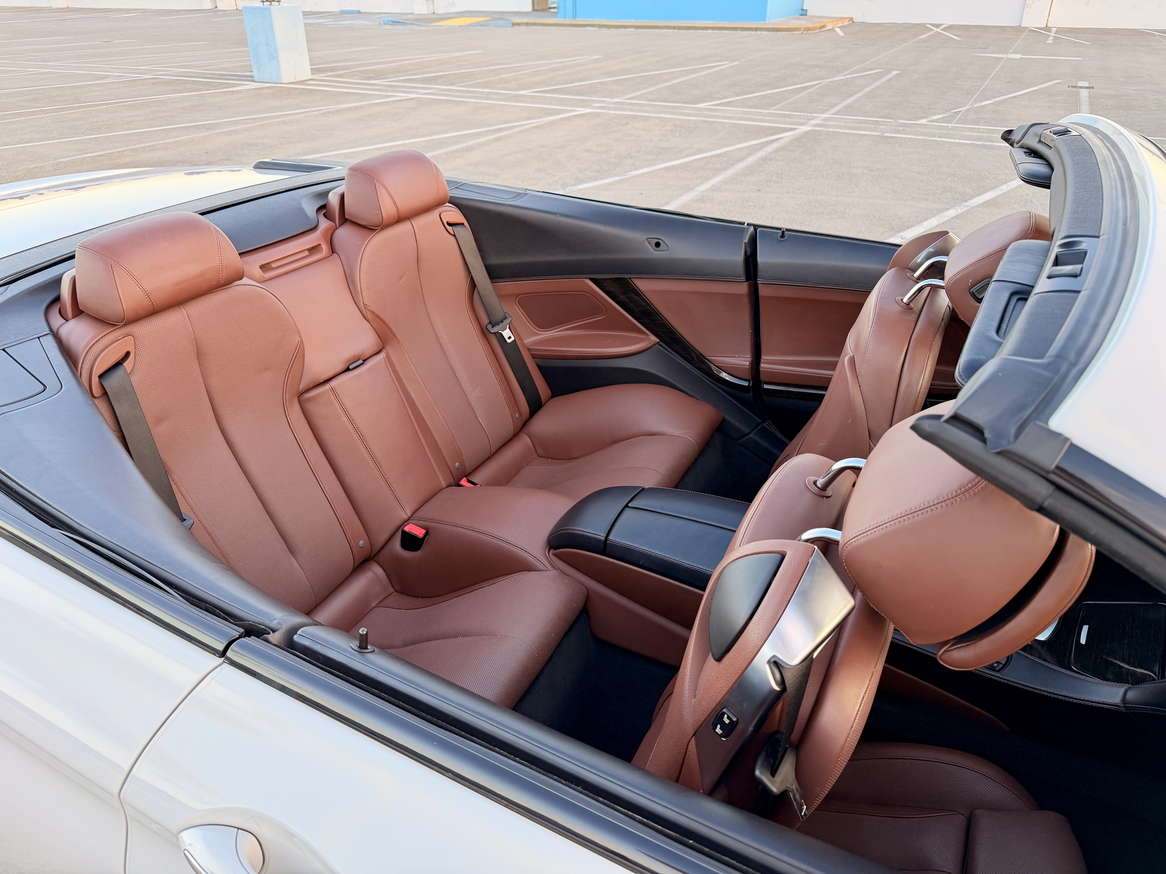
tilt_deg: -28.5
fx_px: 808
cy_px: 437
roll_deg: -0.1
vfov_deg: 56.8
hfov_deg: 71.6
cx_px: 583
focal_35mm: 24
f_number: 1.78
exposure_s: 1/121
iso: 100
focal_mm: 6.76
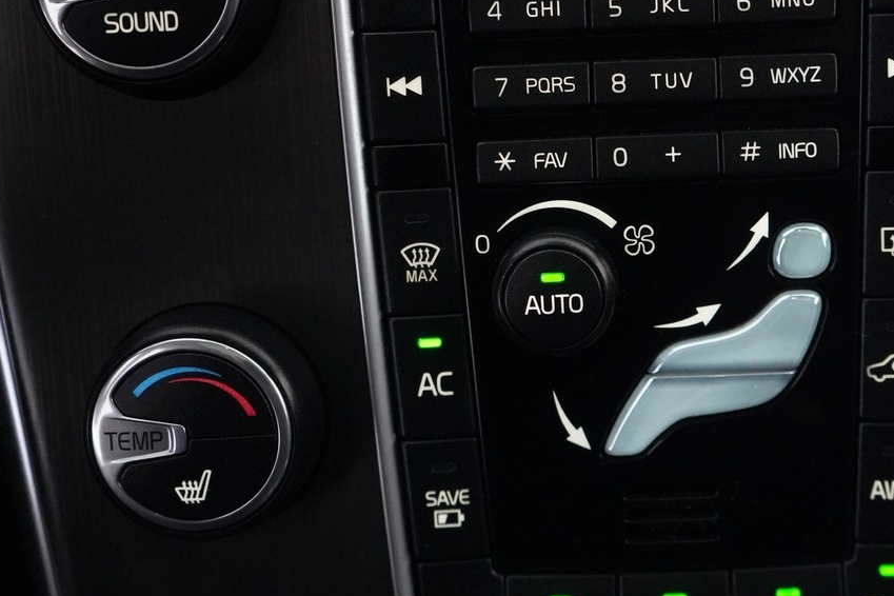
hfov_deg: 31.3
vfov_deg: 21.5
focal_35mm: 63
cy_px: 218
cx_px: 668
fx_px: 1564
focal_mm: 33
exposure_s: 1/125
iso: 12800
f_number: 4
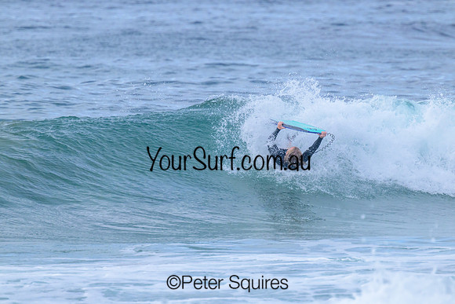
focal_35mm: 819
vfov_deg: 1.7
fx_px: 10356
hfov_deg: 2.5
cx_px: 228
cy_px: 152
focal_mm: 800
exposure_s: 1/2000
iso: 1600
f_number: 11
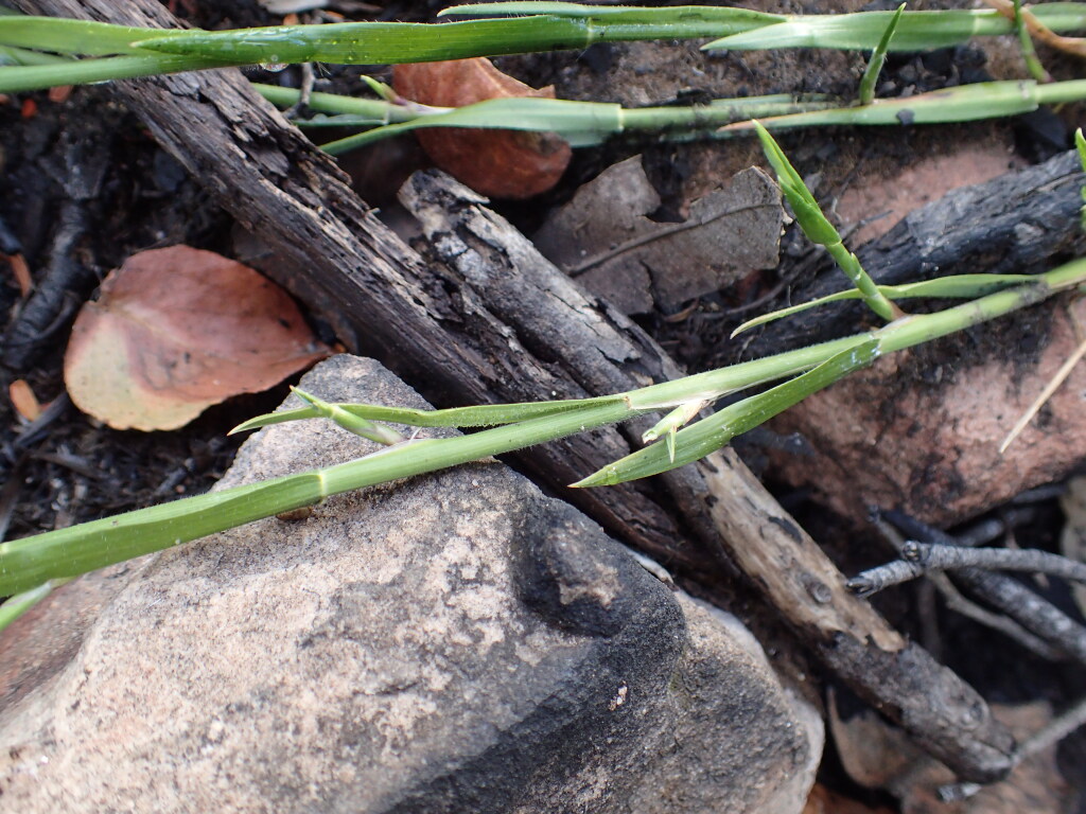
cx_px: 543
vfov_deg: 46.8
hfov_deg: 60.0
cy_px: 407
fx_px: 941
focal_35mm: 30
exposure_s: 1/125
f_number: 2.3
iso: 250
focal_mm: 5.5
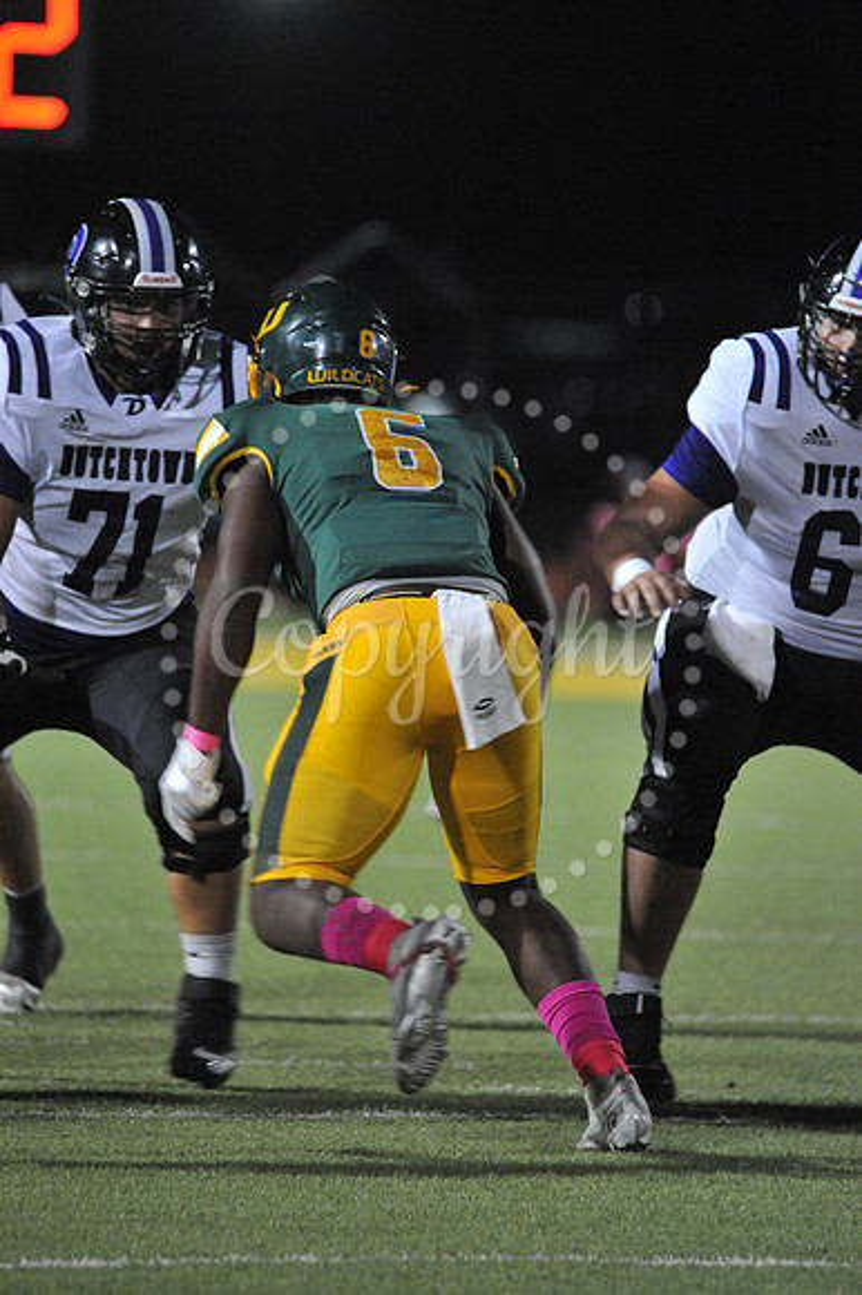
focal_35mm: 600
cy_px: 648
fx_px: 21574
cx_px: 431
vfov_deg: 3.4
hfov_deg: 2.3
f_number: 6.3
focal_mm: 600
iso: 6400
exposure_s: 1/200
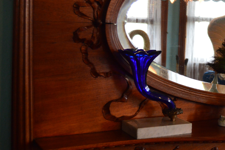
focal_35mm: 62
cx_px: 229
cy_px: 62
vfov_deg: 21.8
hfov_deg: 30.0
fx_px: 387
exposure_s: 1/30
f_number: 3.5
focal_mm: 20
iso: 800
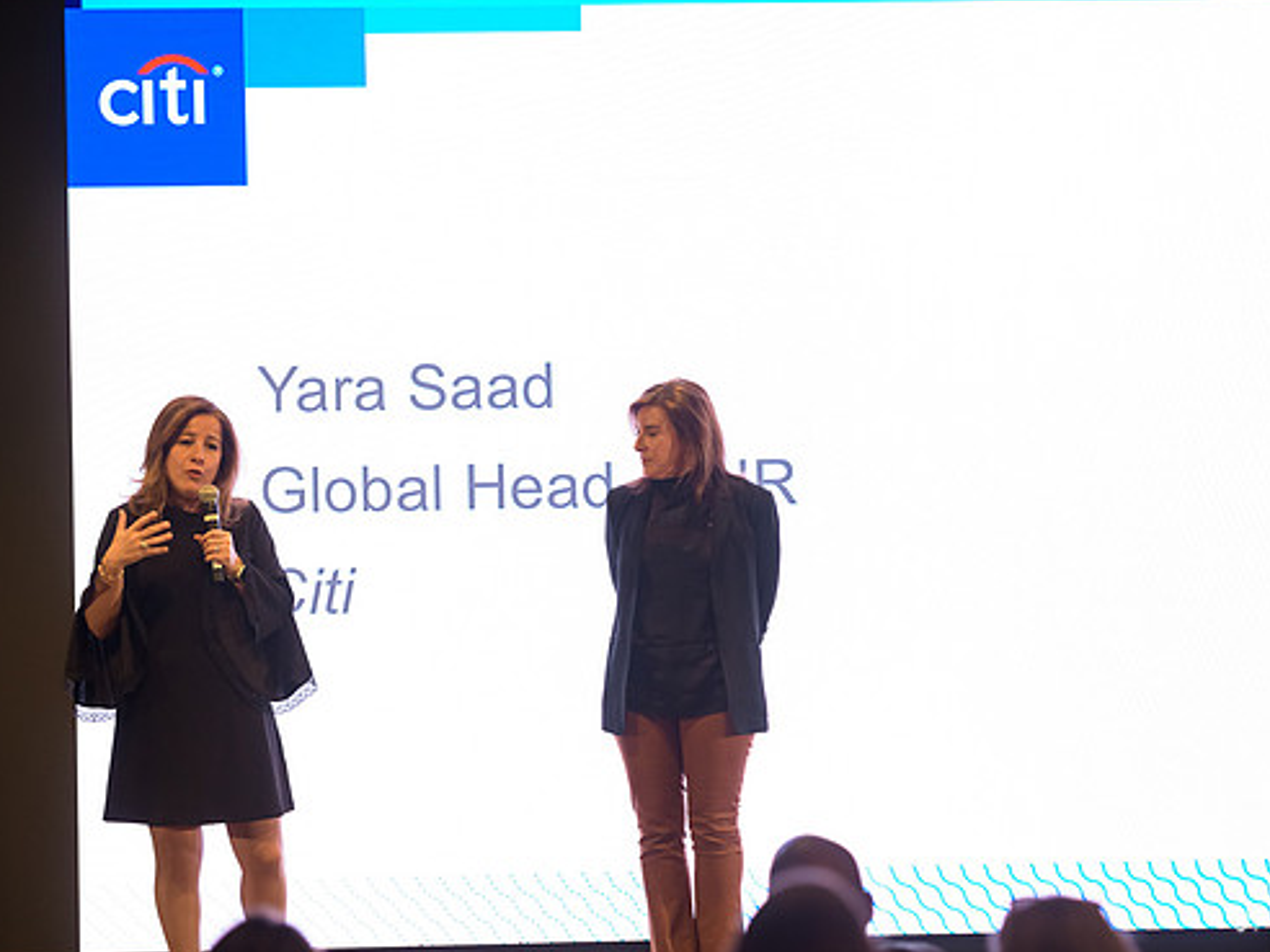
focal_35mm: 136
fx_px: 4990
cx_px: 731
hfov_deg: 14.5
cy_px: 489
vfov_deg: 10.9
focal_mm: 120
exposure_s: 1/200
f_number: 3.2
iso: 1250
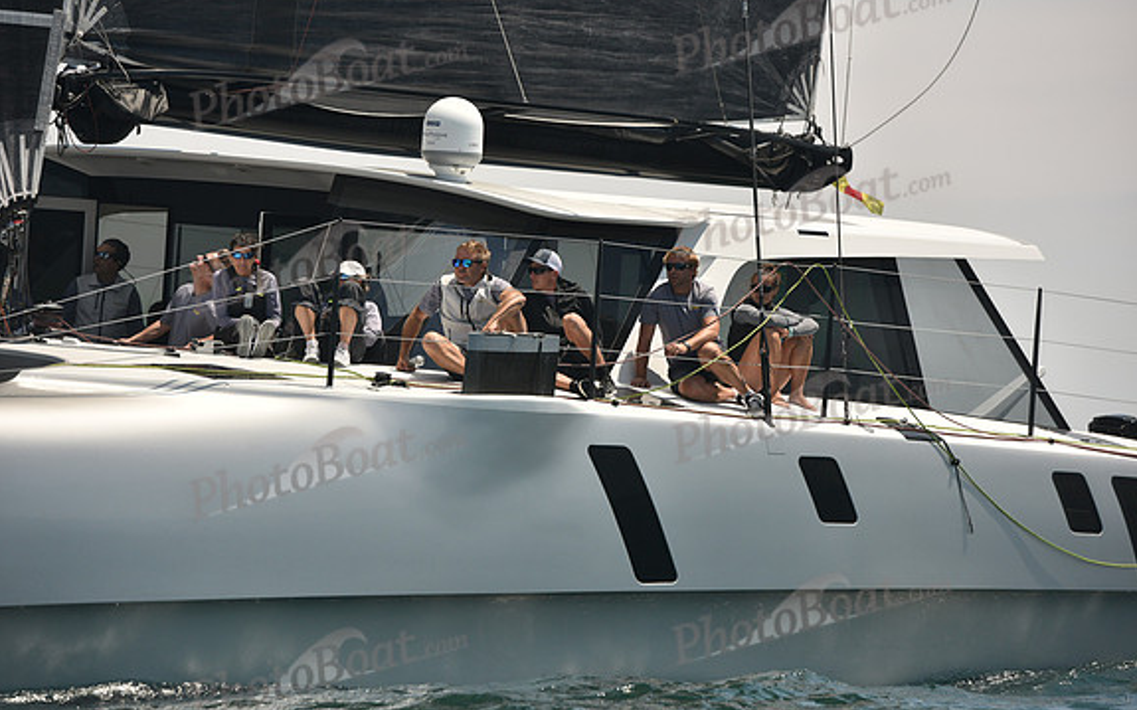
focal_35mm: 180
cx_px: 571
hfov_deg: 11.6
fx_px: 5576
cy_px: 337
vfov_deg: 7.3
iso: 320
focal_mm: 175
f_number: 6.3
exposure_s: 1/1250
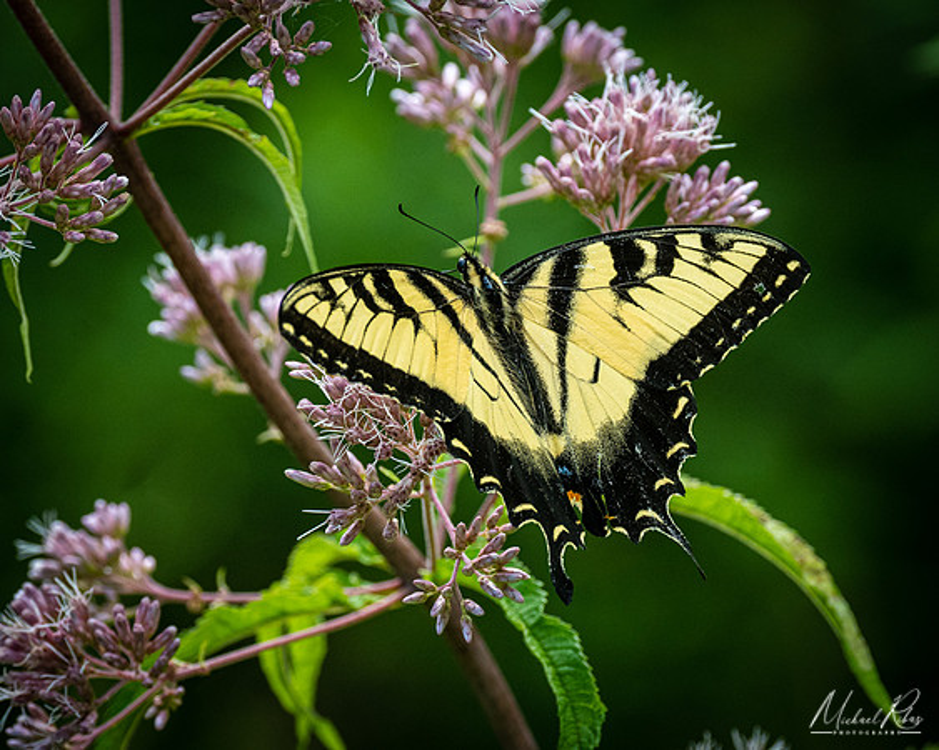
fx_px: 10476
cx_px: 470
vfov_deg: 4.1
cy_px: 452
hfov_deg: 5.1
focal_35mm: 377
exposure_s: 1/320
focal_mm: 185
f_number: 8
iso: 800
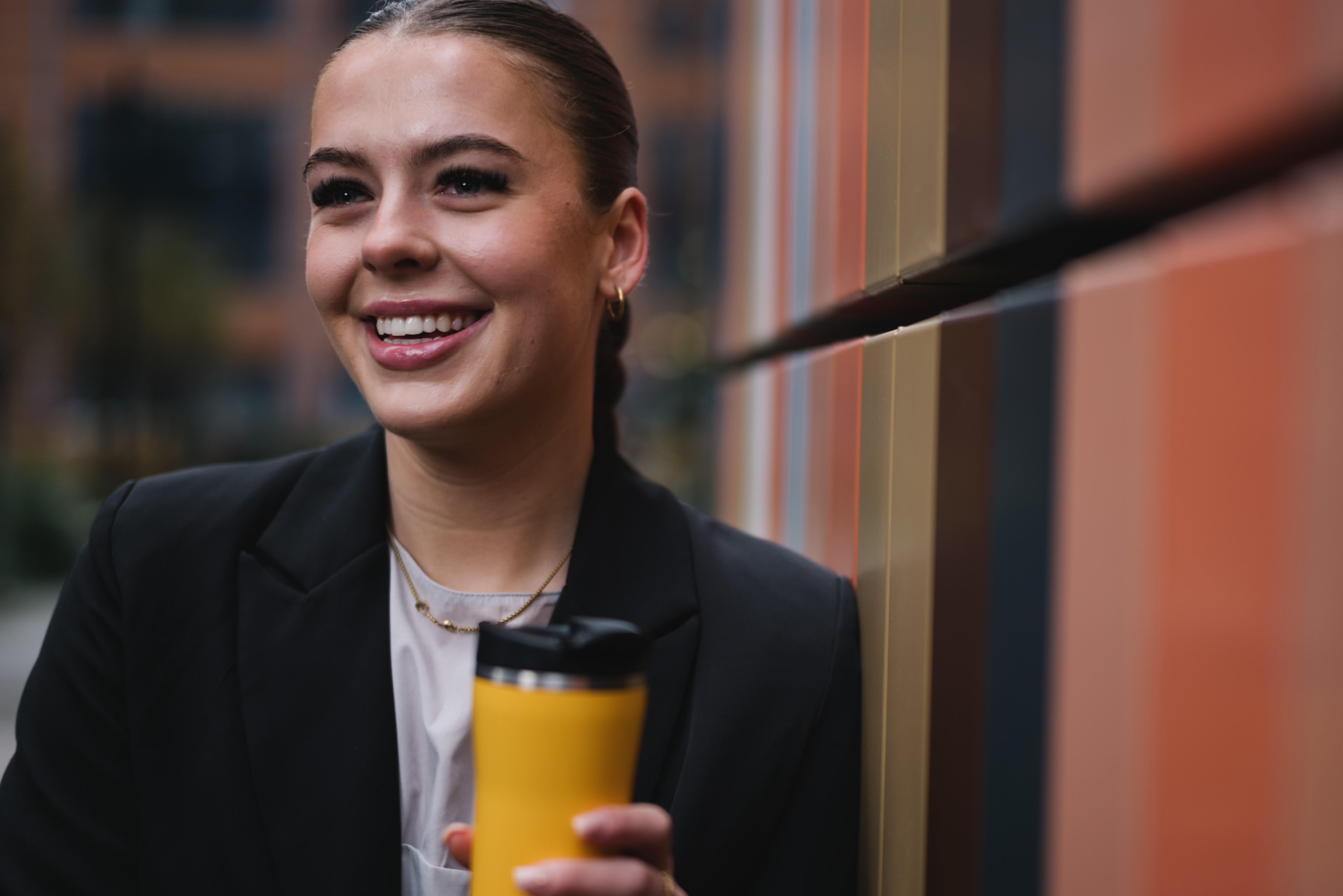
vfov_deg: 23.0
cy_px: 516
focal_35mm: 59
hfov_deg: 33.9
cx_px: 763
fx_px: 2201
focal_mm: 50
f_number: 2.4
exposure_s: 1/250
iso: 200
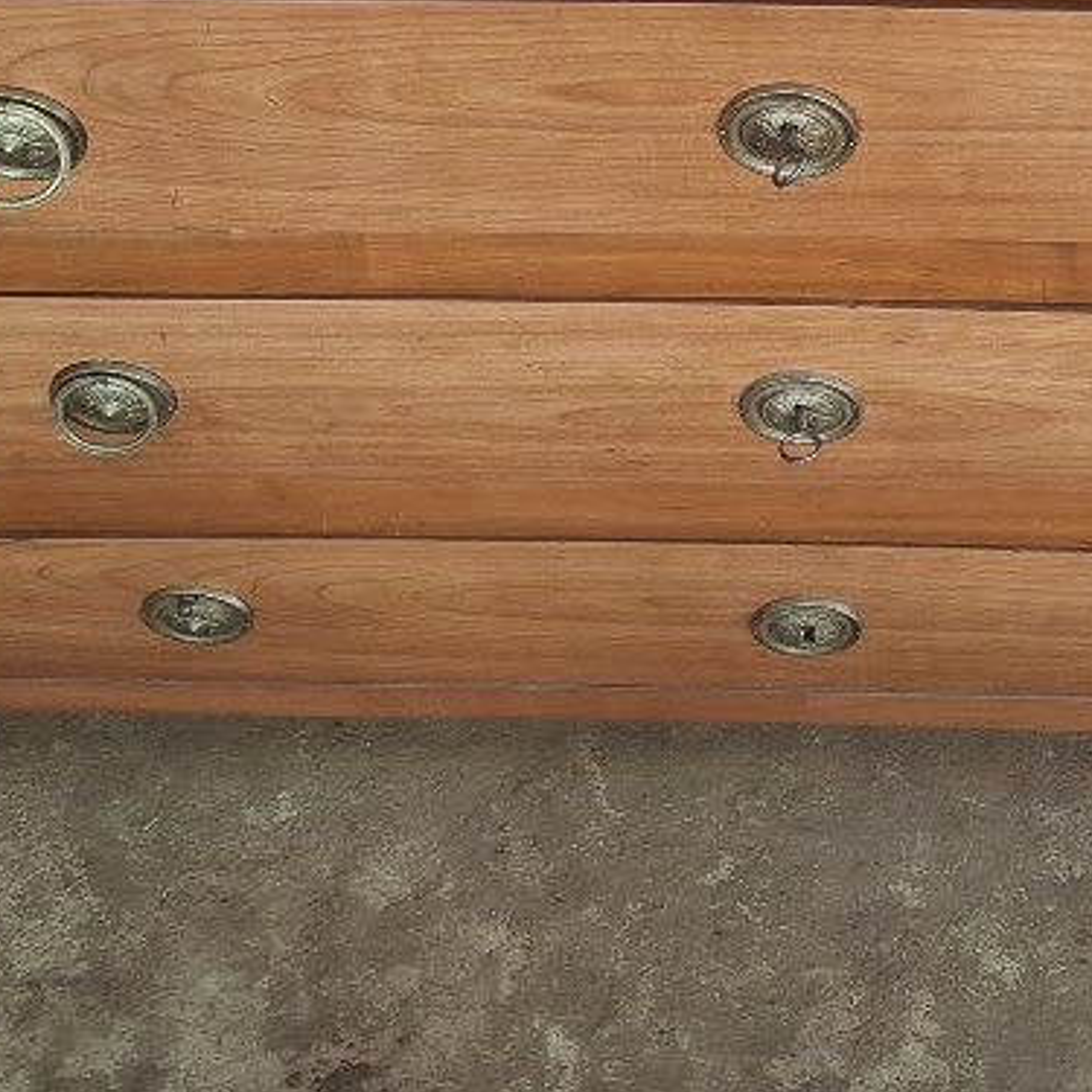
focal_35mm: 65
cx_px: 775
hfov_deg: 26.3
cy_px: -157
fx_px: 2320
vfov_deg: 24.4
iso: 200
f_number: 1.8
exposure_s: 1/100
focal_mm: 5.54
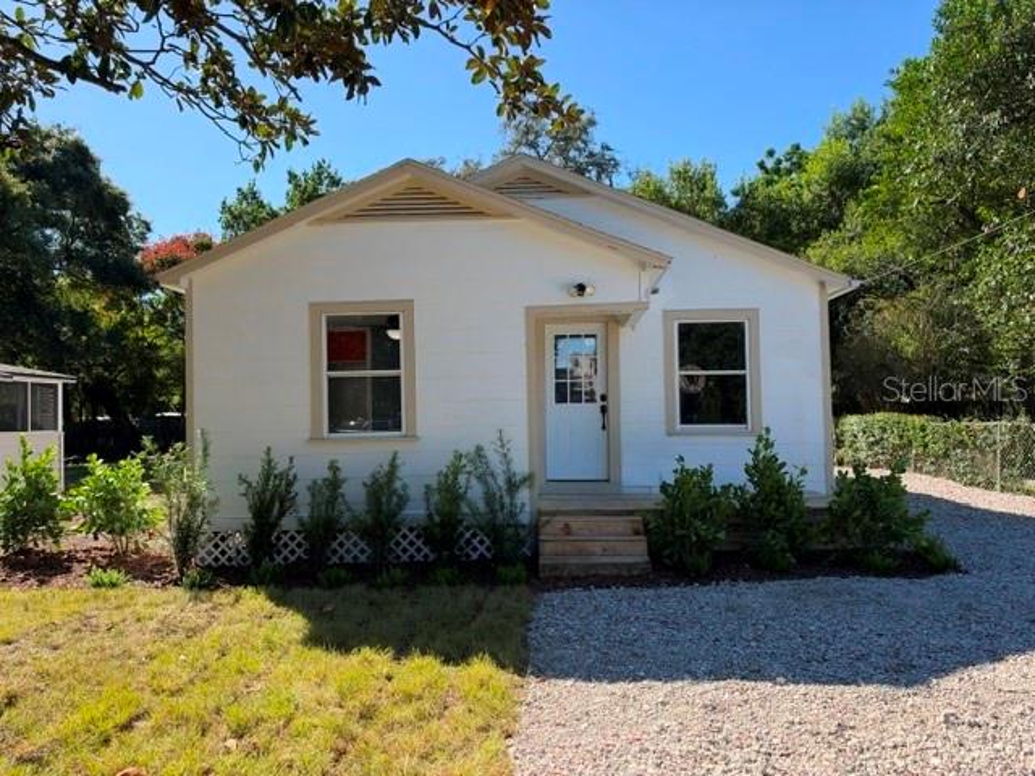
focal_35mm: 24
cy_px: 388
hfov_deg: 71.6
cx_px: 518
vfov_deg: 56.8
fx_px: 718
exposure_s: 1/1931
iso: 80
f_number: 1.8
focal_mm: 6.93
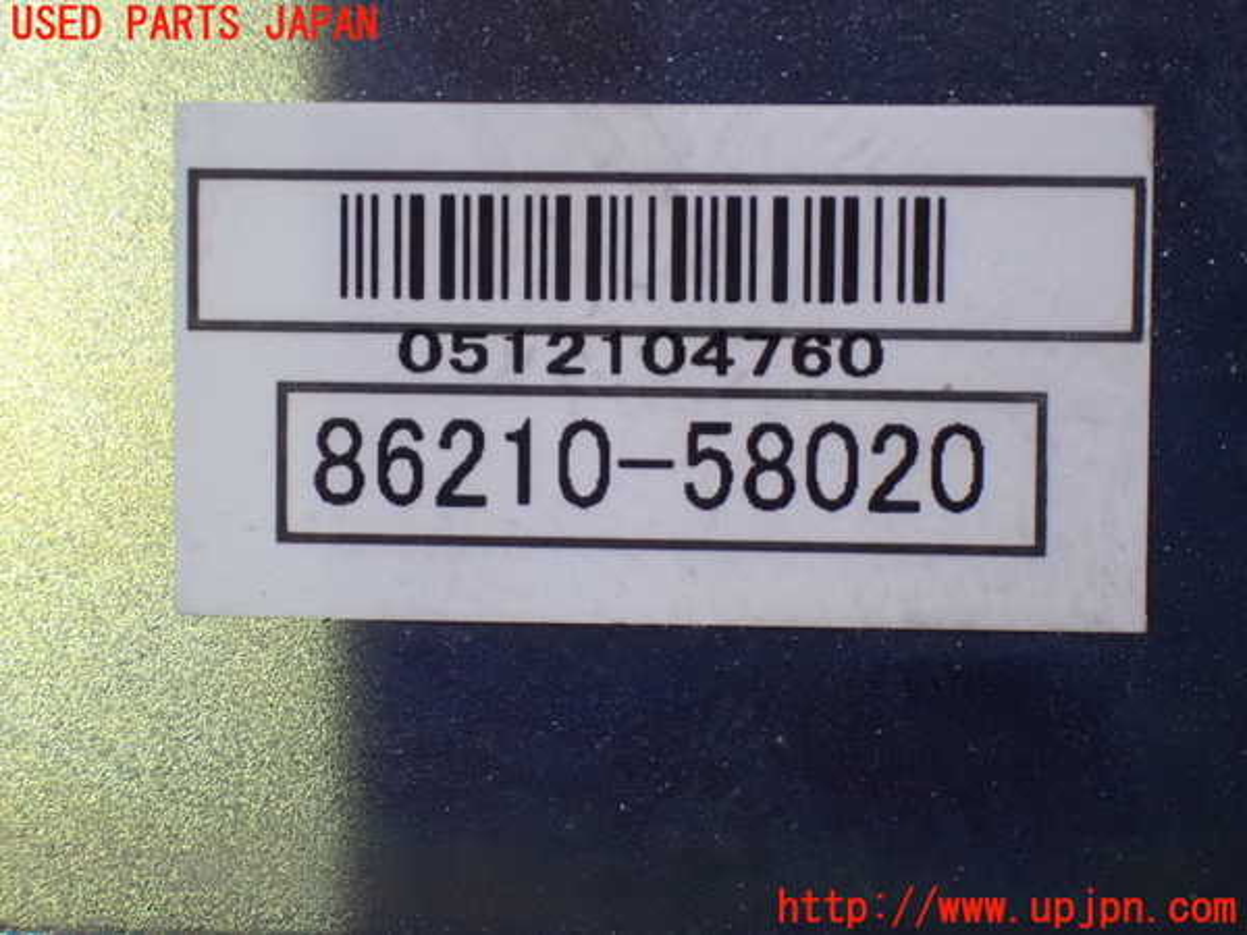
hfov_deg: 20.9
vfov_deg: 15.7
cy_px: 468
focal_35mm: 94
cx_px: 624
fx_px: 3386
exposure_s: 1/80
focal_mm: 16.79
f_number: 4.7
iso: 1600
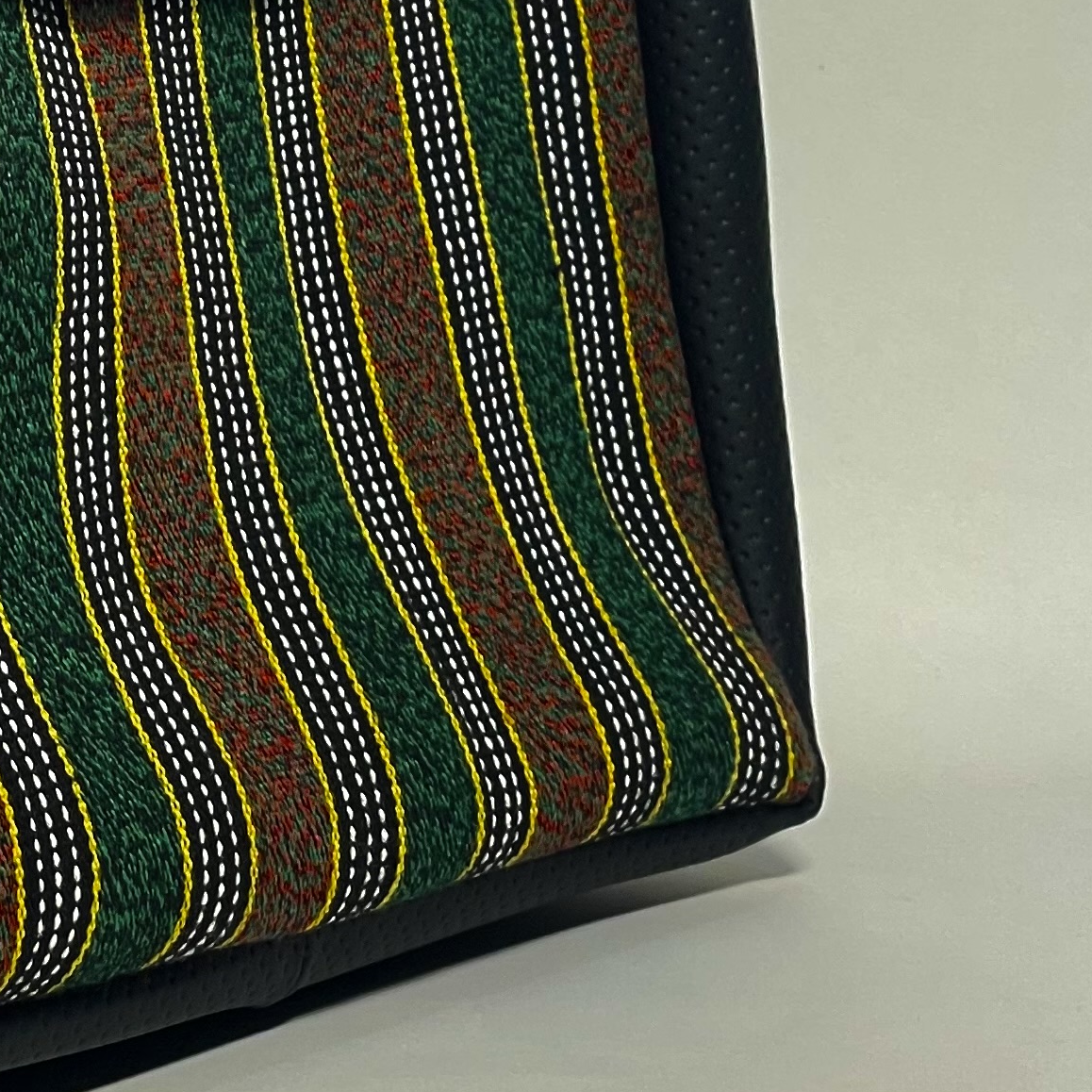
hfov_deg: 10.7
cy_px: -389
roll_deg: +0.4
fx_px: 5710
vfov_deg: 10.6
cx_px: -277
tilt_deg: +0.4
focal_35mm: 160
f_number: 2
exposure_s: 1/99
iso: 32
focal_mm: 6
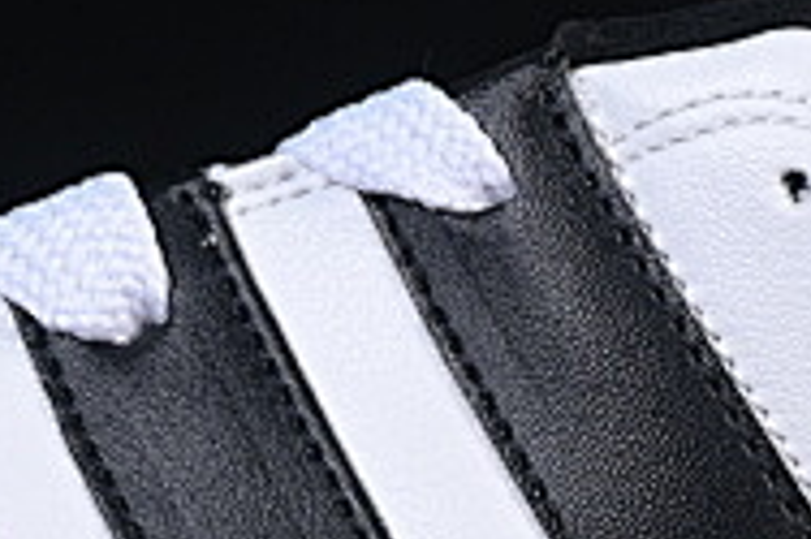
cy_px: 315
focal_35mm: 431
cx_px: 410
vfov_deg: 3.2
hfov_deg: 4.8
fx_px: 9701
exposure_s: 1/80
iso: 160
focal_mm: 50
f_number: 8
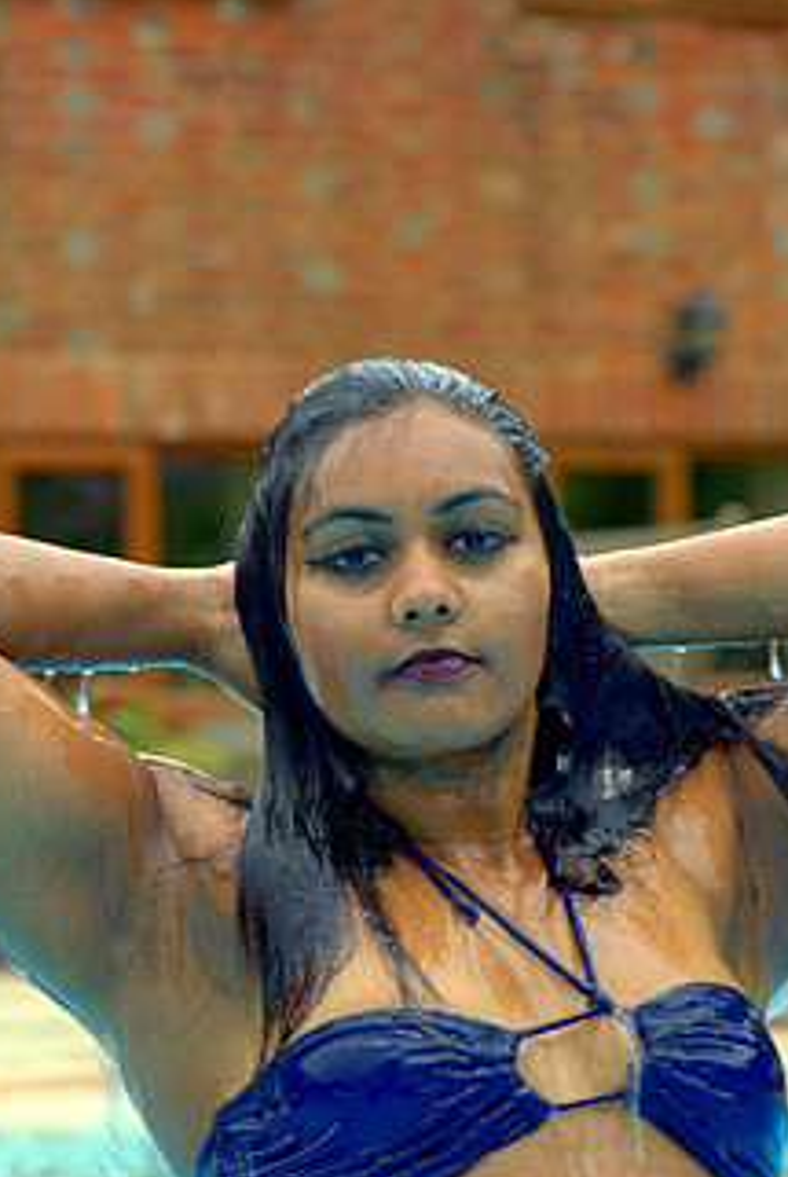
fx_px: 6872
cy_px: 627
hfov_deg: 6.6
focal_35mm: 210
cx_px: 504
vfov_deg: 9.8
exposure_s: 1/80
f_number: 5.6
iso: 100
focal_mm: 100
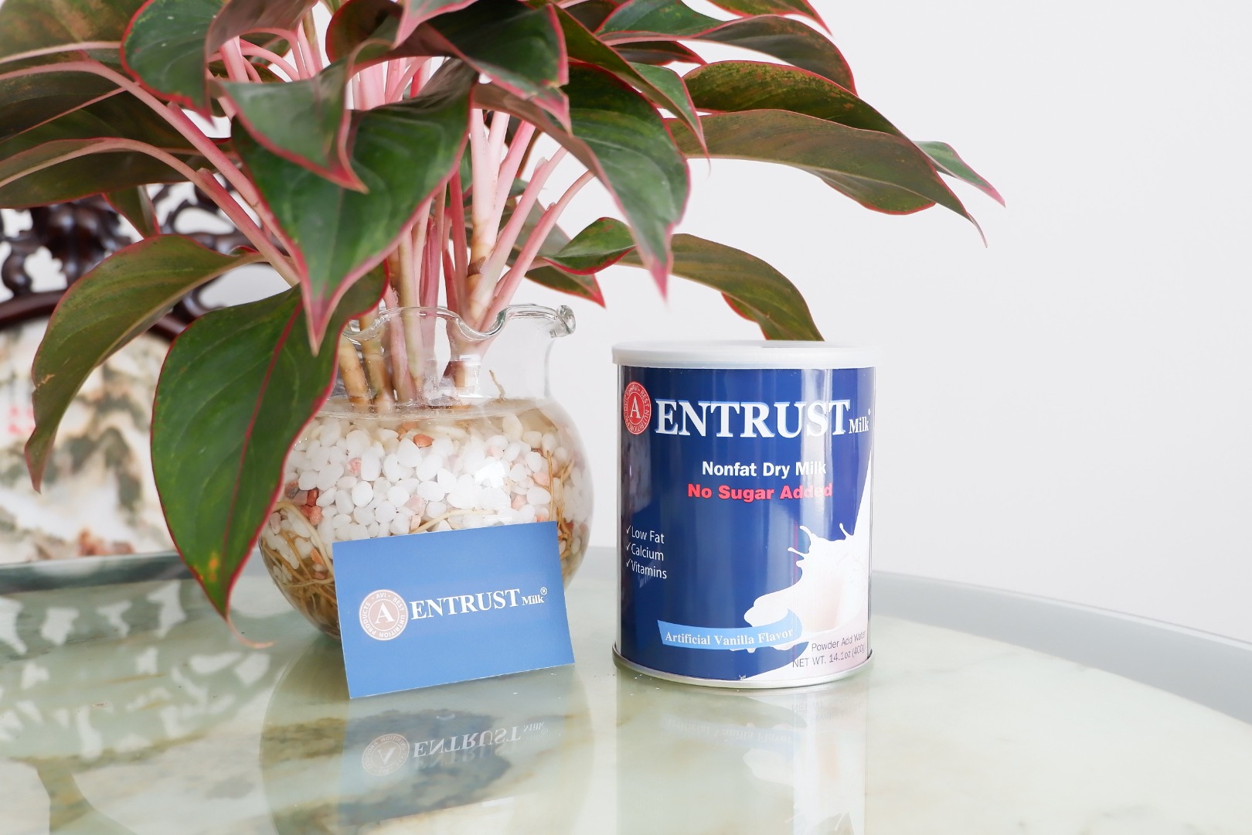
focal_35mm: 36
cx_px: 626
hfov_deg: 53.1
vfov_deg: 36.9
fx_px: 1252
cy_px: 418
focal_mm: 24.3
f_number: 4.2
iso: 640
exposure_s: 1/50
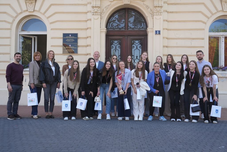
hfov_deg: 54.4
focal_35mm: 35
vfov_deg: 37.9
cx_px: 114
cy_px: 76
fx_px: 221
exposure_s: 1/100
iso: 100
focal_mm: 35
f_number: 6.3
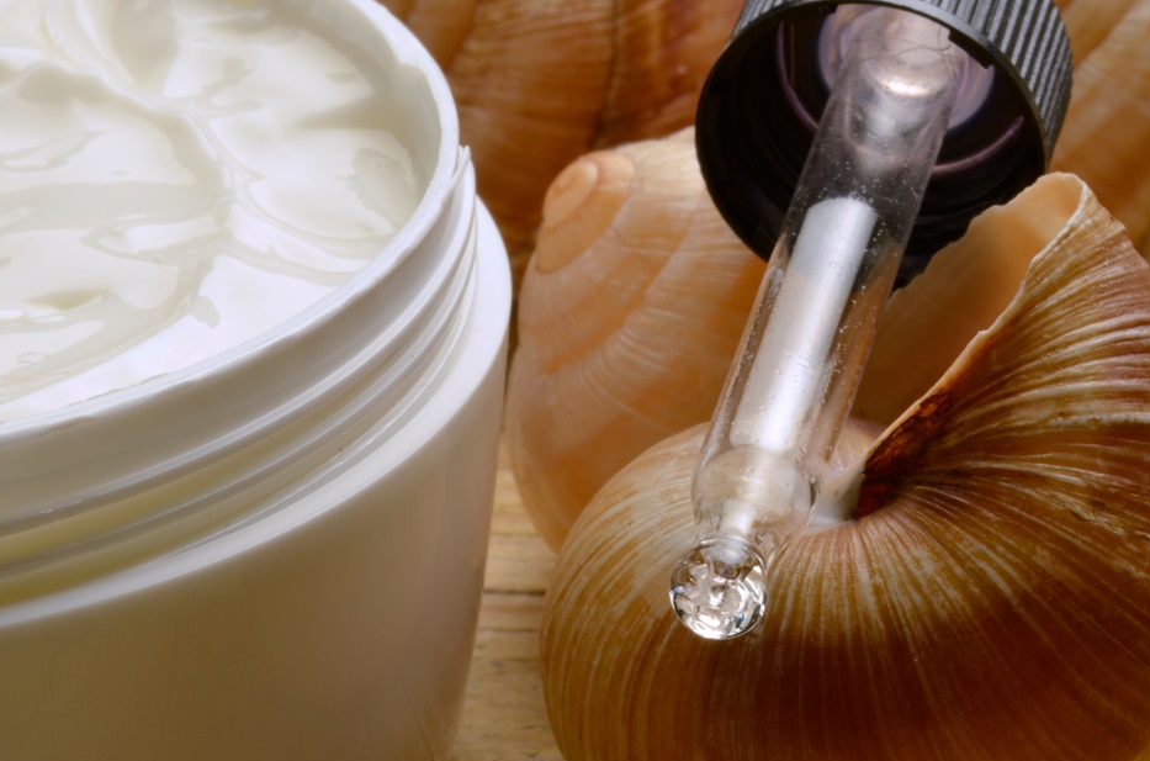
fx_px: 6457
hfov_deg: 10.2
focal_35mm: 203
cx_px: 532
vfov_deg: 6.7
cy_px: 322
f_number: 40
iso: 200
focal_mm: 105
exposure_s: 1/1.67
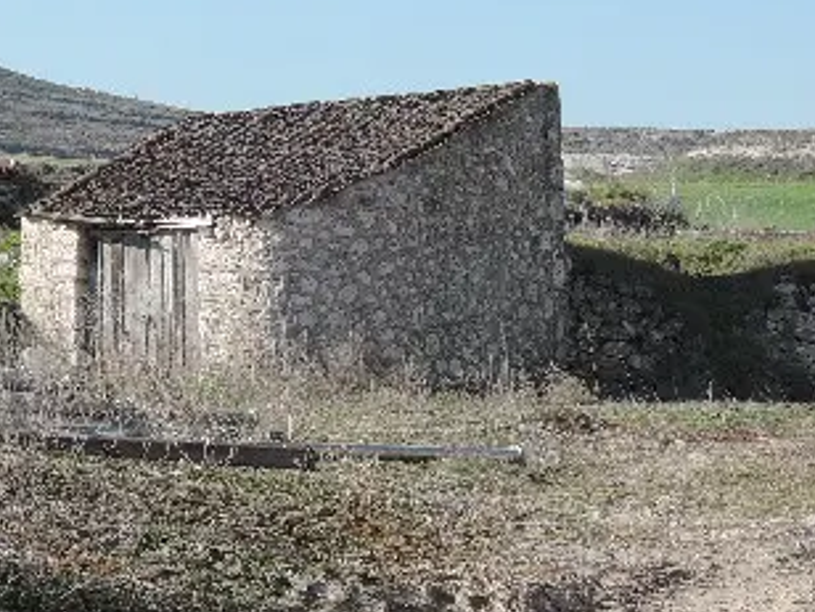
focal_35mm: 156
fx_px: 3673
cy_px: 270
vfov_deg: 9.5
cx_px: 286
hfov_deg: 12.6
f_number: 5.2
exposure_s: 1/250
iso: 80
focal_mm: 16
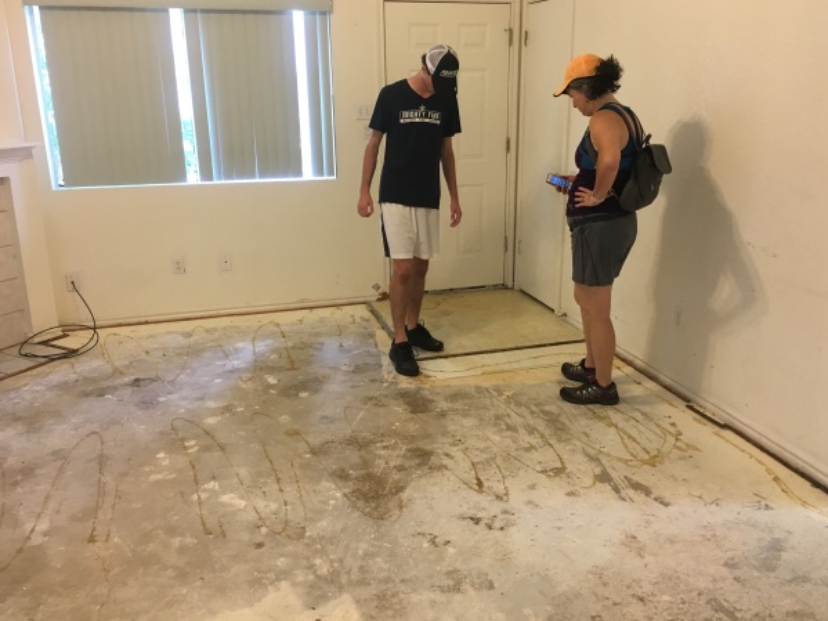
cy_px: 297
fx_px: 741
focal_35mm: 31
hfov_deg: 58.4
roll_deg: +2.0
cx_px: 424
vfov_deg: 45.4
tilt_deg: -16.0
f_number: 2.2
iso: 100
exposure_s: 1/30
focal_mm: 4.15
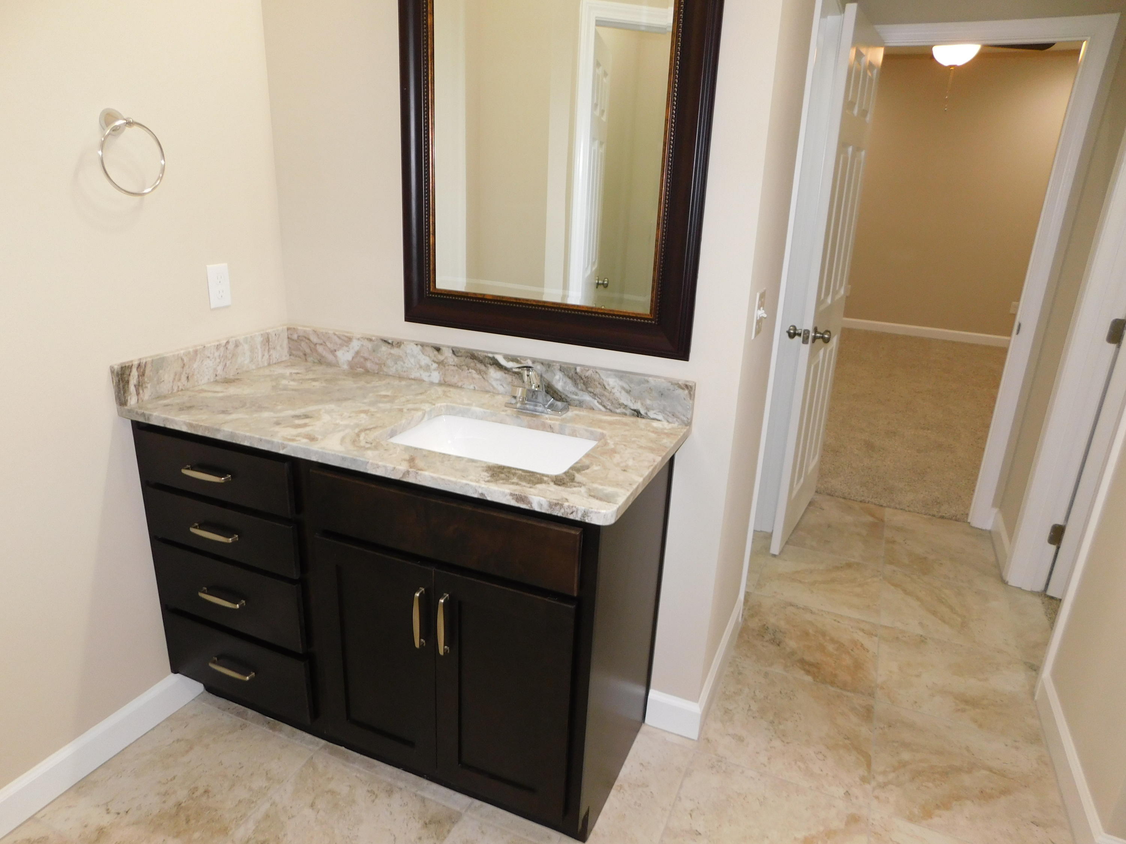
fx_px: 748
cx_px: 563
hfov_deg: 73.9
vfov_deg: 58.9
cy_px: 422
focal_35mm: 23
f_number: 3
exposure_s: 1/30
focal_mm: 4
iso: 200
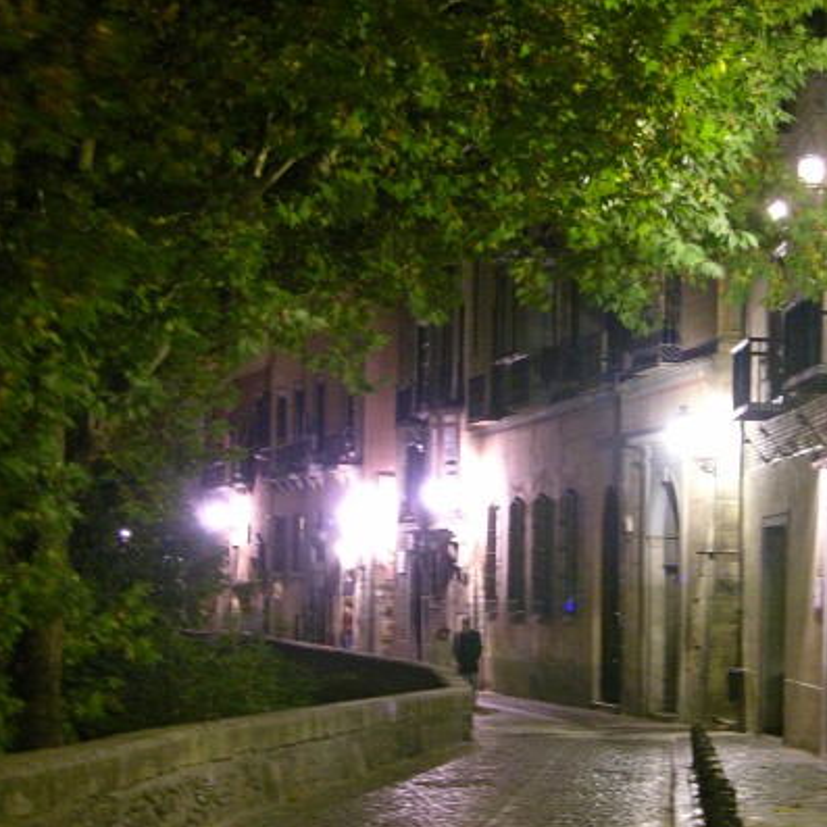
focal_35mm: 106
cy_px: 529
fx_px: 2865
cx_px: 596
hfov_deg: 16.4
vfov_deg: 16.4
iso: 200
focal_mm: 15.7
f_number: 3.2
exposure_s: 1/1.1
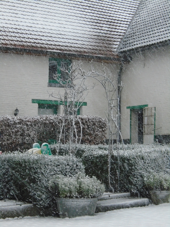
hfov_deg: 18.7
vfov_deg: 24.7
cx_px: 85
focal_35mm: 79
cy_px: 114
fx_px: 517
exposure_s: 1/60
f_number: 6.1
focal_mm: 14
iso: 500
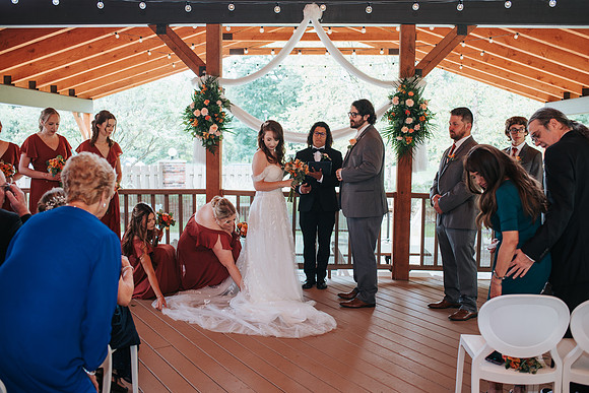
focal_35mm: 36
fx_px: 581
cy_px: 196
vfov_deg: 37.4
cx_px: 294
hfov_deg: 53.7
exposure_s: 1/125
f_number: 3.2
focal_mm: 35
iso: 220
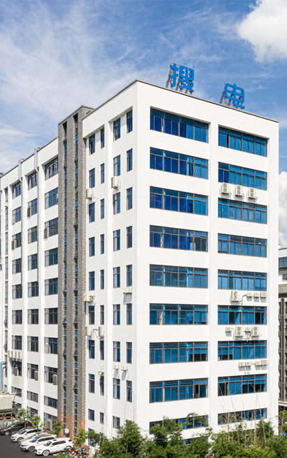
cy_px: 229
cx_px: 286
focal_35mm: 43
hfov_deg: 28.1
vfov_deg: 46.2
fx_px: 538
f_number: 6.3
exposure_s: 1/640
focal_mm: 10.26
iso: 100
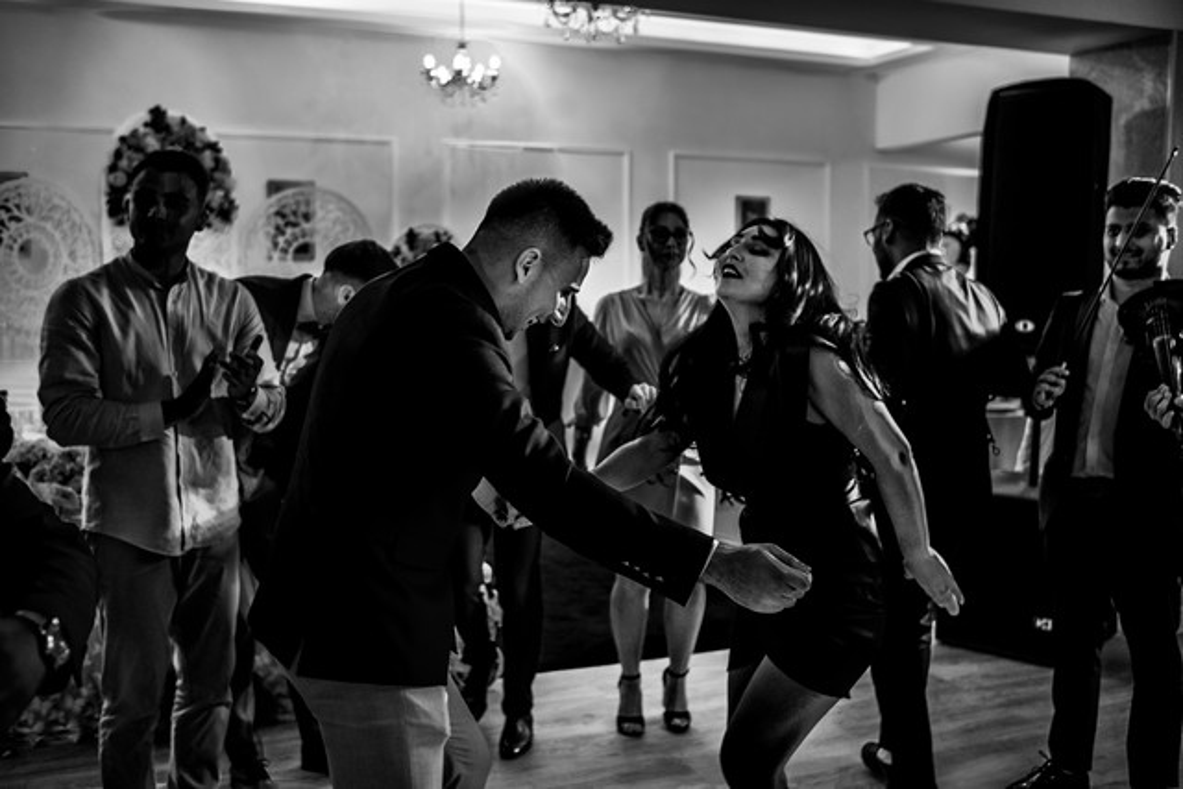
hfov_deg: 54.4
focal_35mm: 35
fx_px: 1150
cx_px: 592
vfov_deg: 37.9
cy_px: 394
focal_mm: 23
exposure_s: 1/200
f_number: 2
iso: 1000
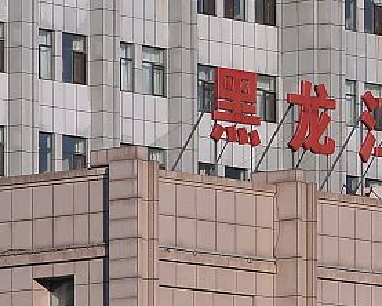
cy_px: 265
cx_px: 669
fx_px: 5747
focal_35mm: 508
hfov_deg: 3.8
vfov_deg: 3.1
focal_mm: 125
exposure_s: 1/4000
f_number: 4
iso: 200
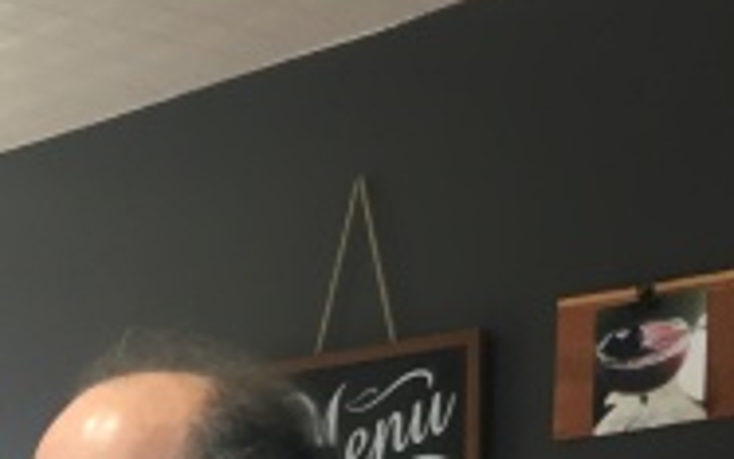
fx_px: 2101
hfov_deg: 19.3
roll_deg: -1.9
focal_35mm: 105
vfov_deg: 11.6
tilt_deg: -0.8
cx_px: 0
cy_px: 796
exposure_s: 1/30
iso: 64
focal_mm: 4.15
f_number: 2.2
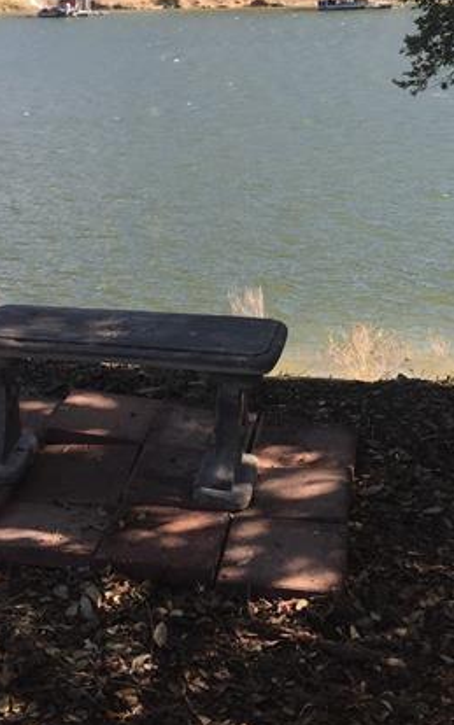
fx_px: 1128
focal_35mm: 57
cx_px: 160
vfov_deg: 35.3
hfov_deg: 22.7
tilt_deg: -11.8
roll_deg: +0.0
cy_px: 229
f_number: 2.2
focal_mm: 4.15
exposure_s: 1/507
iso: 32
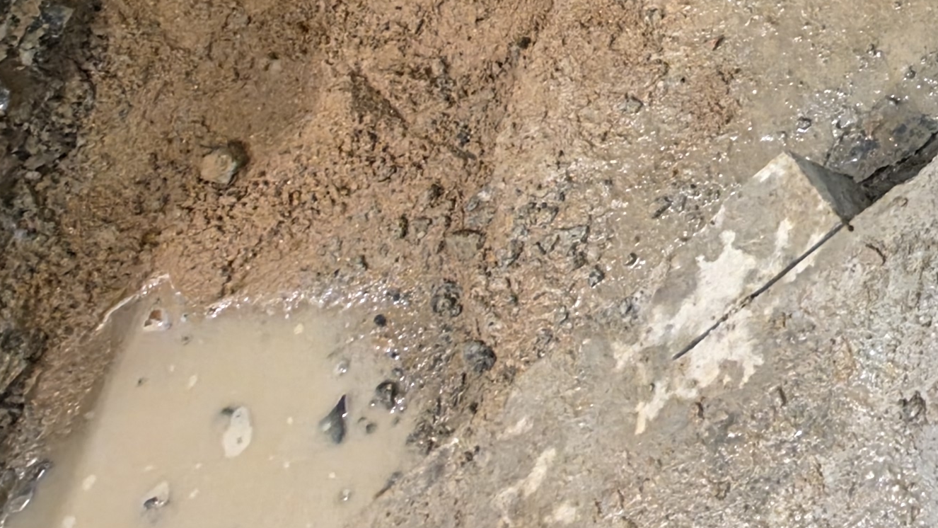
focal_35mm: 61
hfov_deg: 24.0
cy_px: -316
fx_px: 1517
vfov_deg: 17.3
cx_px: 1526
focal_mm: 2.2
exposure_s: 1/50
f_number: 1.9
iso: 200
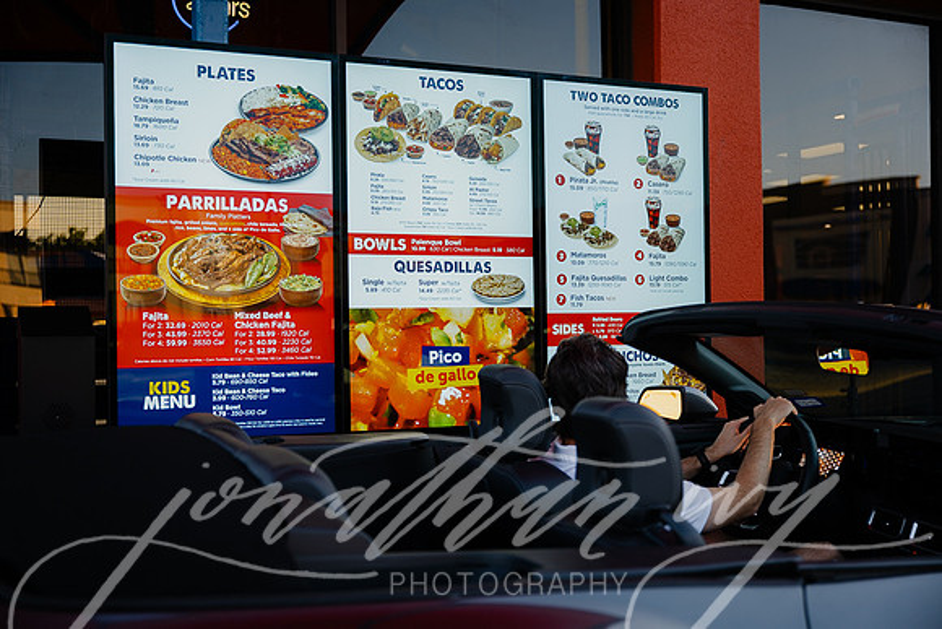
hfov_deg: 46.4
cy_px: 314
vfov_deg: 31.9
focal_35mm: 42
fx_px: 1099
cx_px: 471
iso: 80
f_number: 2.8
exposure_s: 1/250
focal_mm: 42
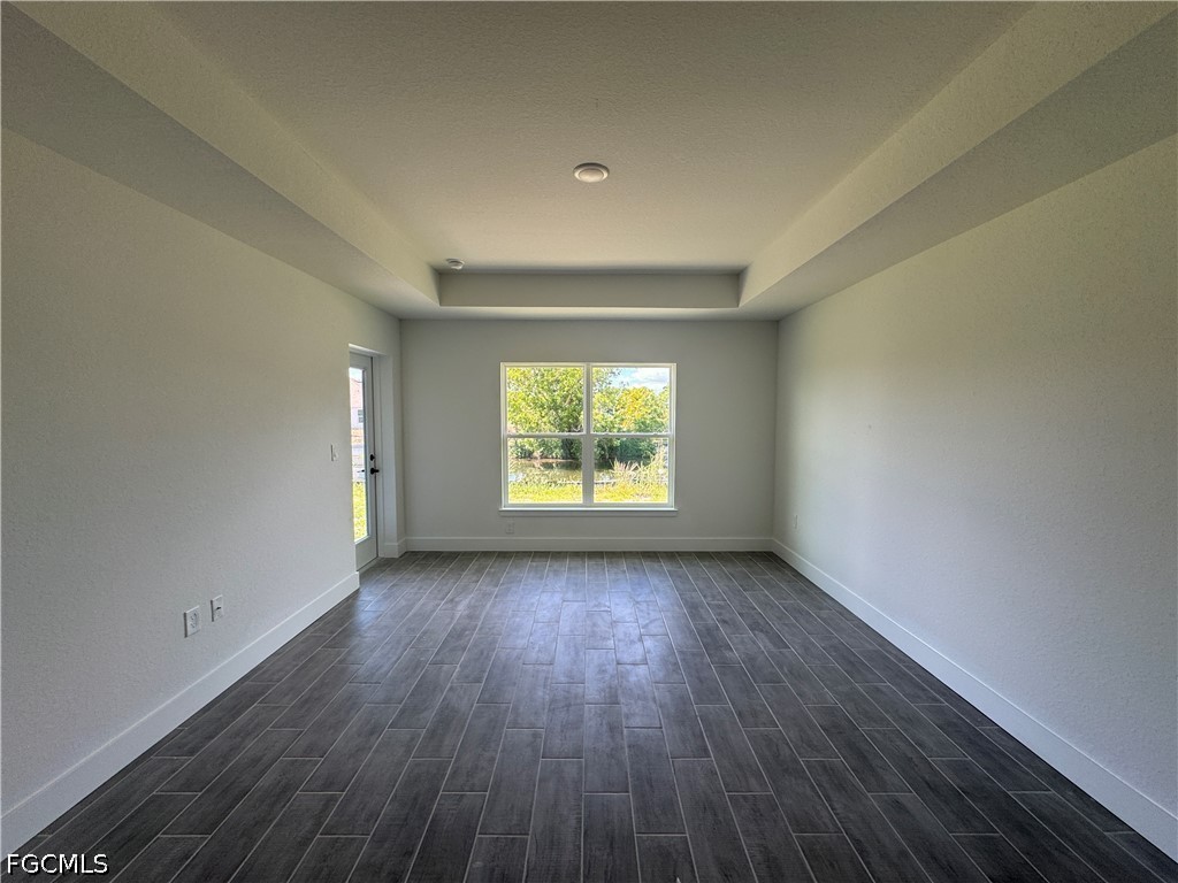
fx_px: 476
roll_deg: -0.1
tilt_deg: -3.6
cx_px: 589
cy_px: 442
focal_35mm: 14
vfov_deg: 85.7
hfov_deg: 102.1
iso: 50
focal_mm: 2.22
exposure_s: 1/120
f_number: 2.2
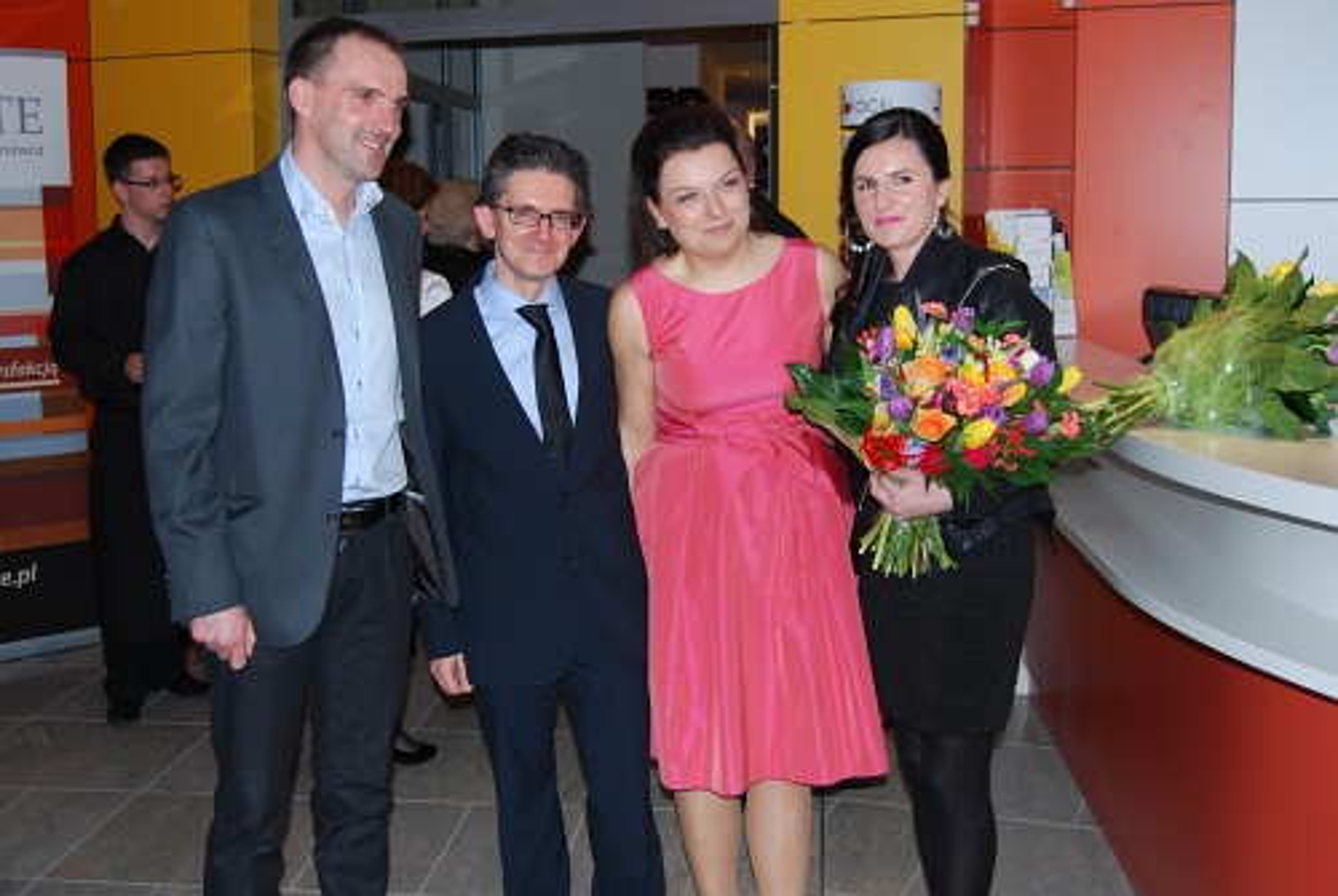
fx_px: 1563
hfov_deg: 46.3
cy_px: 448
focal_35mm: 42
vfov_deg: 32.0
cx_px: 669
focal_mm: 28
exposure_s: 1/60
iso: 200
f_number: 4.2
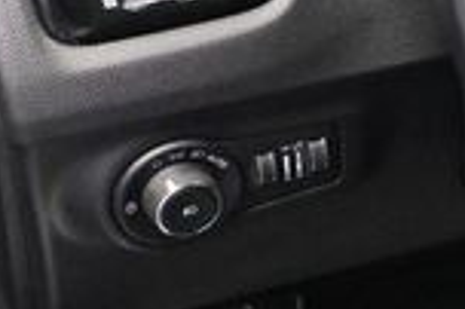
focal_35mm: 129
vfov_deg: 10.6
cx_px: 909
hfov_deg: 13.7
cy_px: 80
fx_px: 1666
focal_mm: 20.5
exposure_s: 1/60
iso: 7200
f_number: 3.8
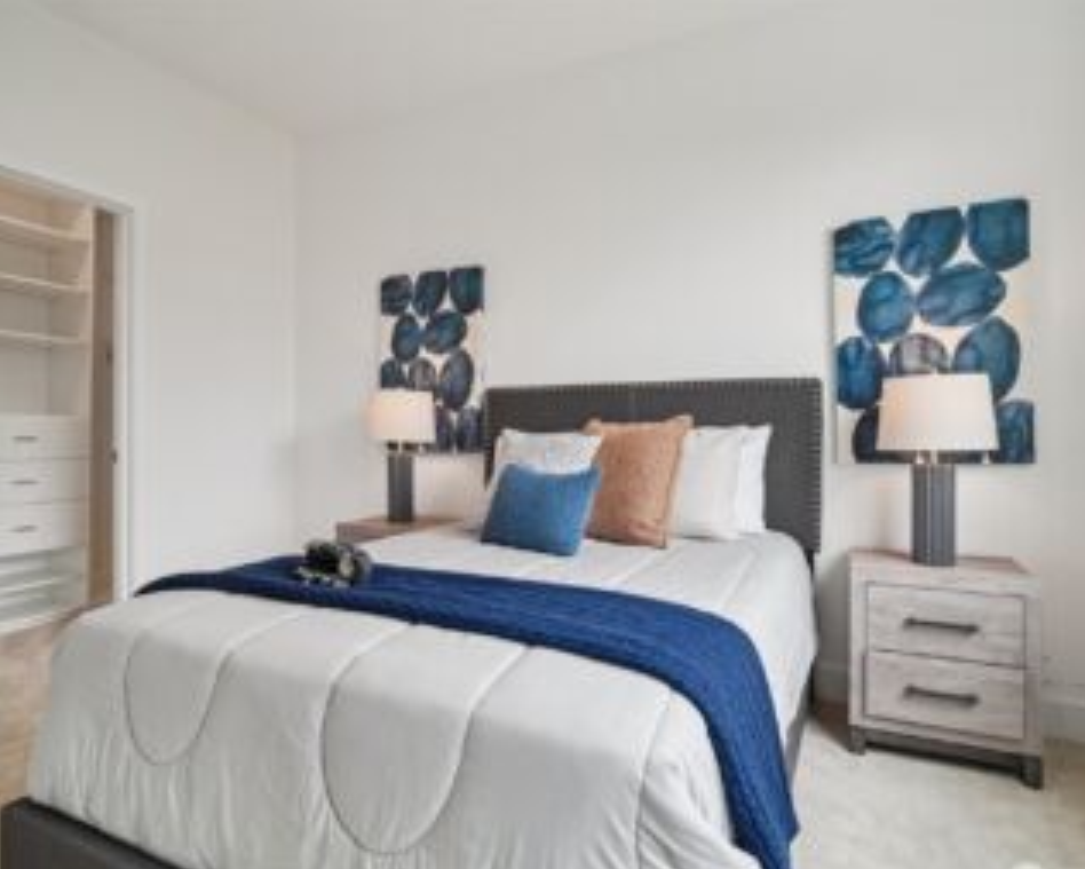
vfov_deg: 70.8
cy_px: 455
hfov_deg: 83.2
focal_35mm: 19
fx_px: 610
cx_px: 518
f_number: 8
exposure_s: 1/100
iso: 1600
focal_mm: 16
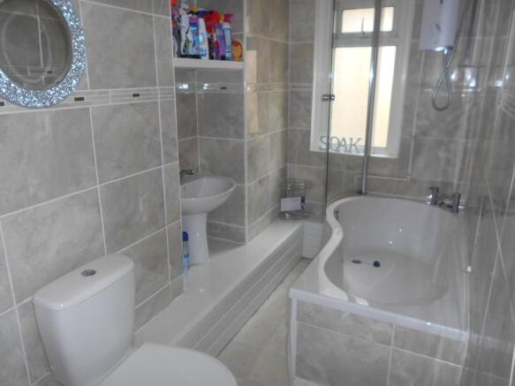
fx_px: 387
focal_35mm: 26
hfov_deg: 67.3
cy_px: 193
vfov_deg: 53.0
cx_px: 258
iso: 110
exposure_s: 1/30
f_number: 3.2
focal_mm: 4.6
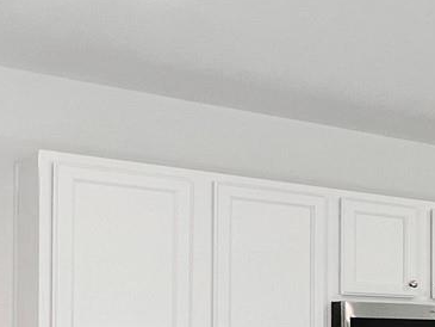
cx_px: 671
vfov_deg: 19.8
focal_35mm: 57
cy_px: 568
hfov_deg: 24.9
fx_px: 717
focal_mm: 1.57
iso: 160
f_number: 1.8
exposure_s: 1/60
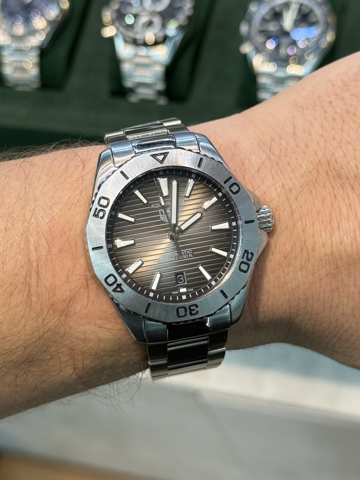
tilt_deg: -62.0
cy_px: 240
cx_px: 180
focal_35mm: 48
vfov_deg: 39.7
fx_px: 666
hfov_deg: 30.3
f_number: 1.78
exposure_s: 1/60
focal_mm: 6.76
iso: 80
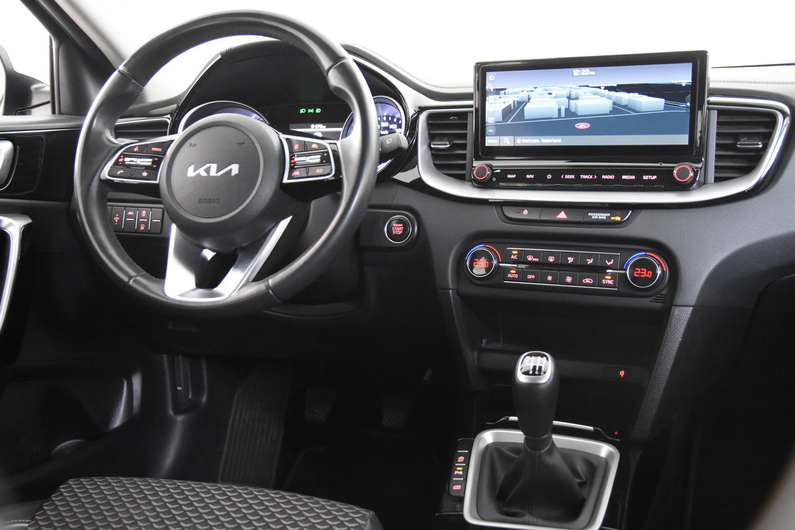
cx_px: 398
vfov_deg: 34.2
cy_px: 265
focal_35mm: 39
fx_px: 861
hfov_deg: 49.6
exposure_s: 1/40
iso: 5600
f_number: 3.2
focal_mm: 26
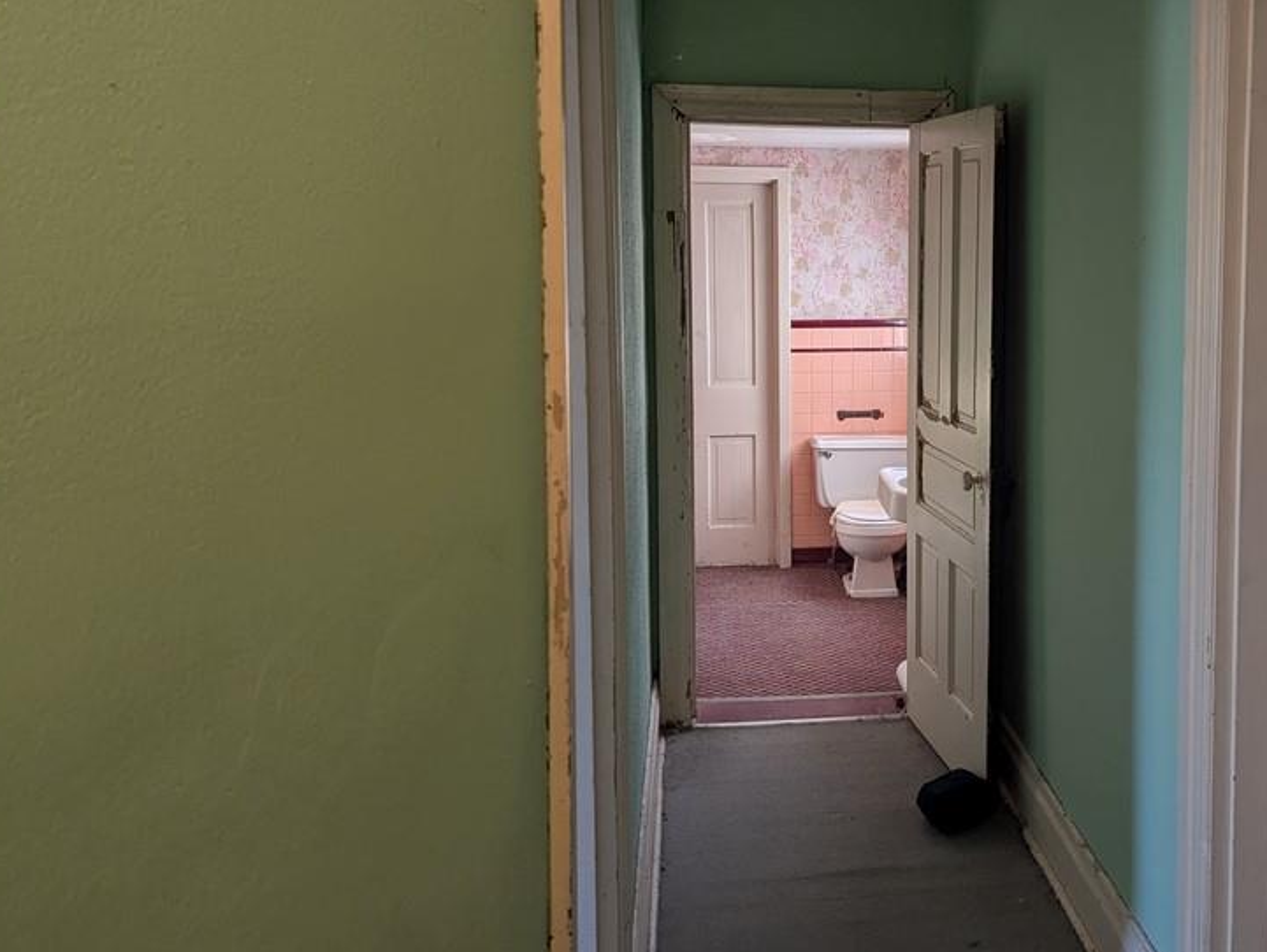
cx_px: 876
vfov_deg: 41.4
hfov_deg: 52.5
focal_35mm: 34
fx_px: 1245
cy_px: 334
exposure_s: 1/60
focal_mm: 6.81
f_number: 1.85
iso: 214
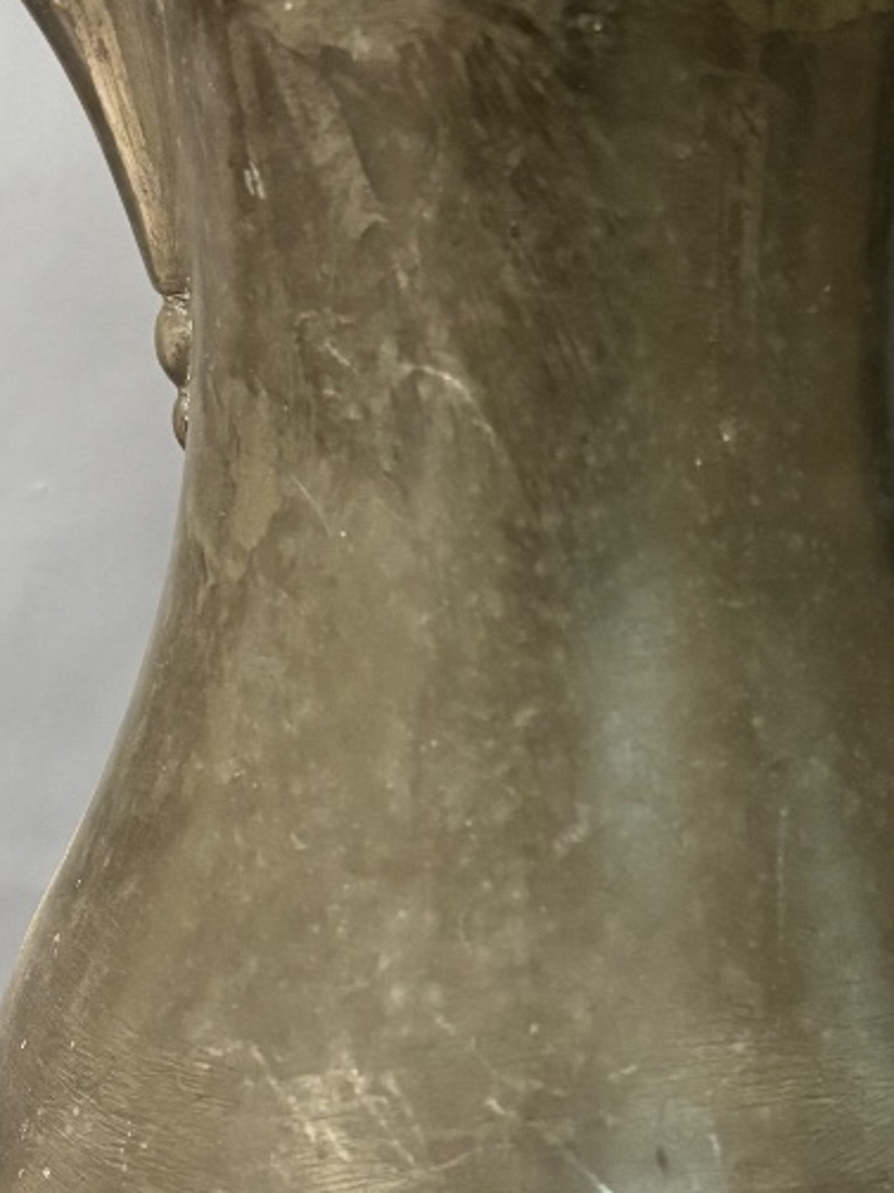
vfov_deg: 31.1
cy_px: 749
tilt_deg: -15.5
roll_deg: -1.0
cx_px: 590
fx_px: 2136
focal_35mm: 62
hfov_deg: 23.5
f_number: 1.6
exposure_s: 1/37
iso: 640
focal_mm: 5.96
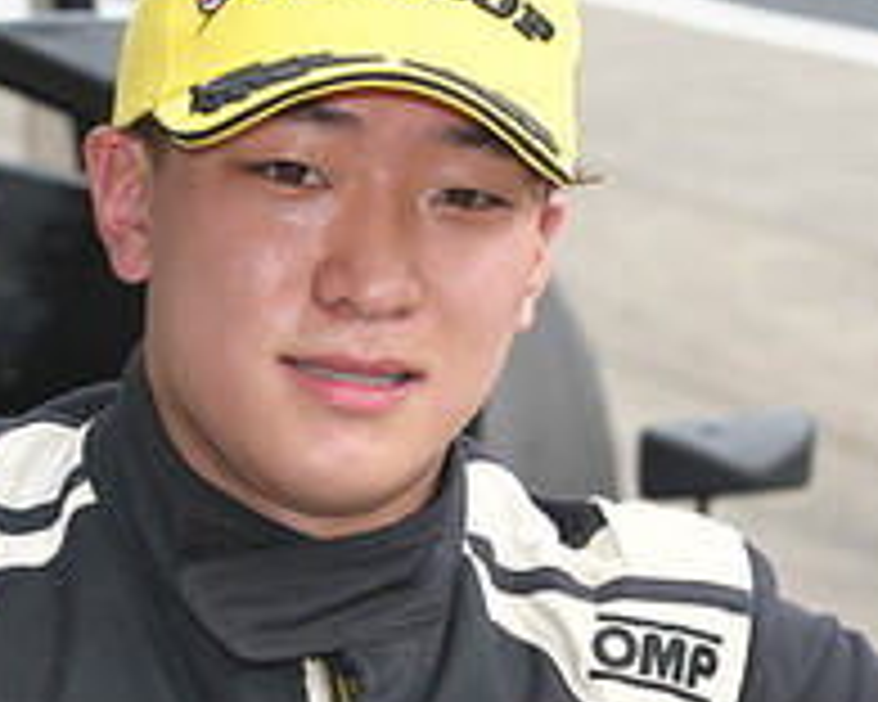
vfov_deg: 5.7
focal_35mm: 273
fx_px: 7094
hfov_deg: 7.1
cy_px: 531
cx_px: 432
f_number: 7.1
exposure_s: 1/200
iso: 100
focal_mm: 70
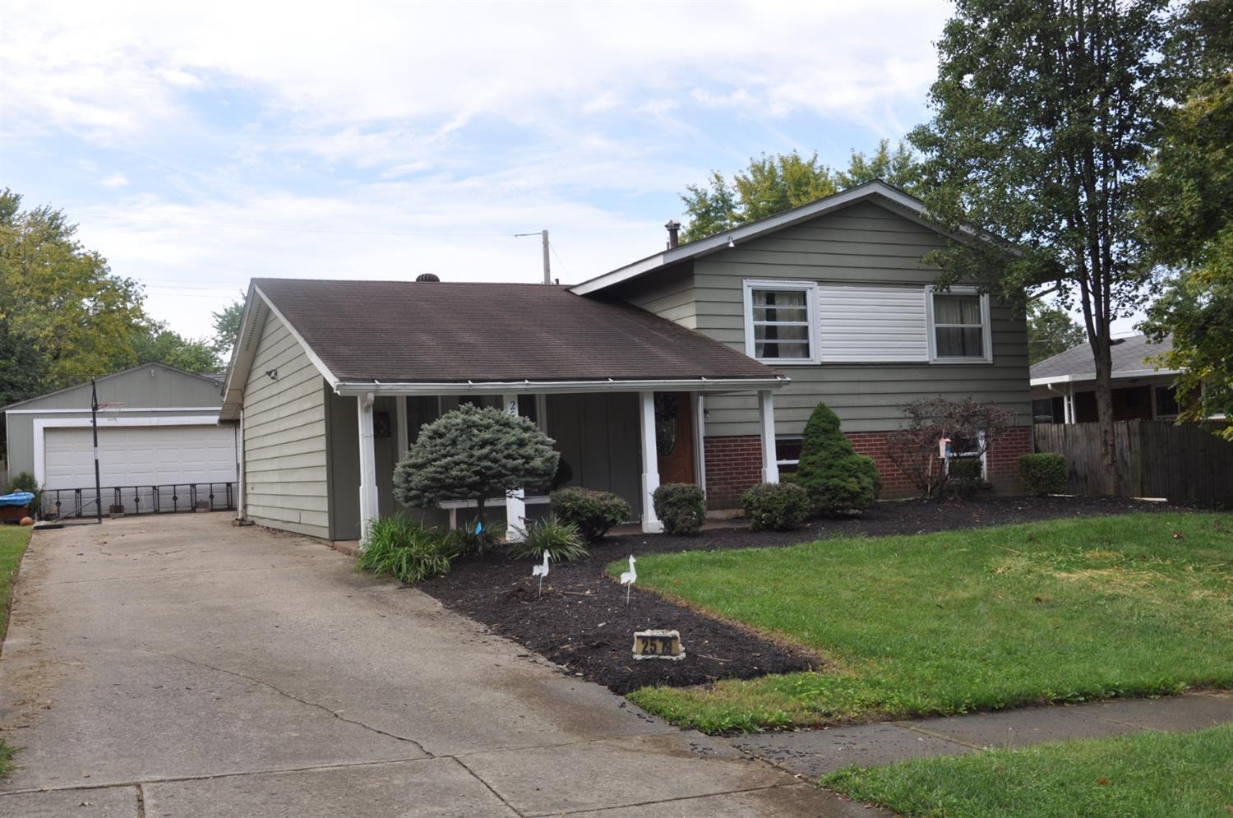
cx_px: 616
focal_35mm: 36
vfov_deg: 36.8
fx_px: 1231
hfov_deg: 53.2
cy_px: 409
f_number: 9
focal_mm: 24
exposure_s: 1/200
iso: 200
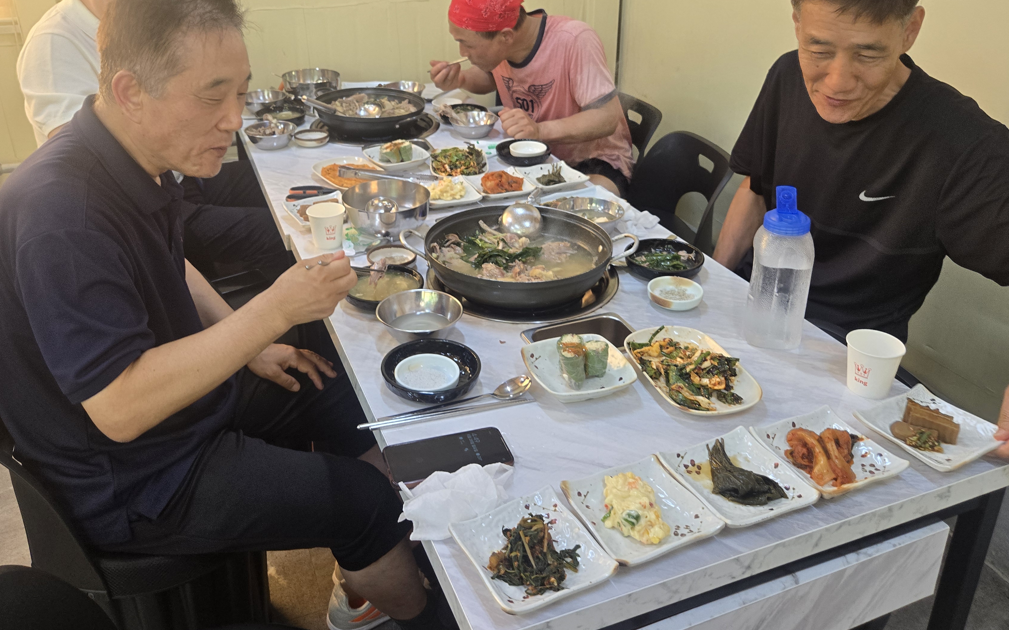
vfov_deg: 42.5
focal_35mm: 29
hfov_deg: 64.6
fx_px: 797
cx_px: 479
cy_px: 206
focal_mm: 5.4
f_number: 1.8
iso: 160
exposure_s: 1/120
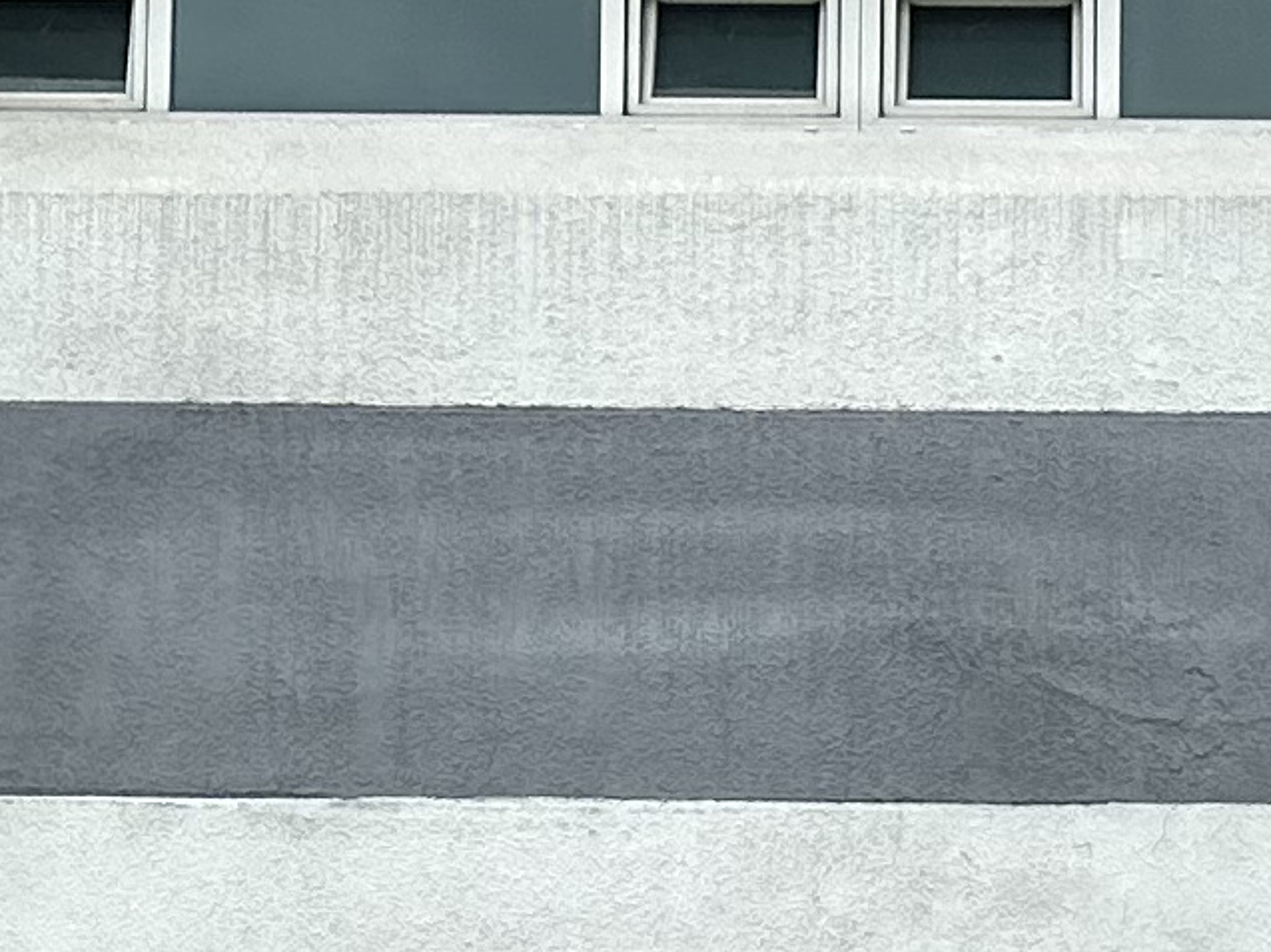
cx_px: 1443
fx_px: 5578
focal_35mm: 152
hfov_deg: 12.7
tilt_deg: +3.6
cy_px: 2838
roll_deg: -0.3
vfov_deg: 8.3
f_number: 1.78
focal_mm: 6.86
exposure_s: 1/2809
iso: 80
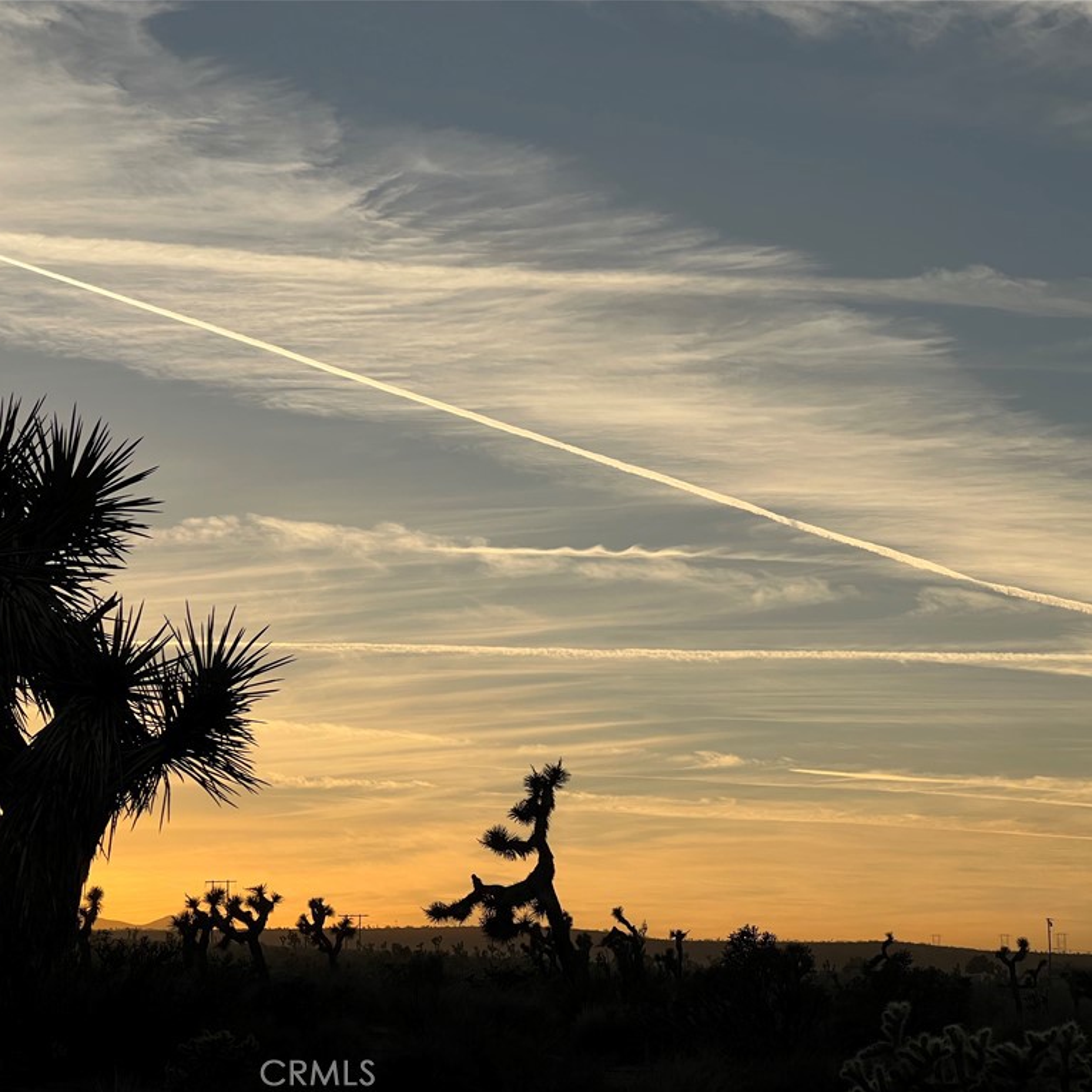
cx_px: 593
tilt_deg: +8.2
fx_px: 3248
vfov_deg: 19.1
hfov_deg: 19.1
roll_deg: +0.3
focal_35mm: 91
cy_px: 546
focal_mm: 9
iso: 32
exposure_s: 1/1130
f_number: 2.8
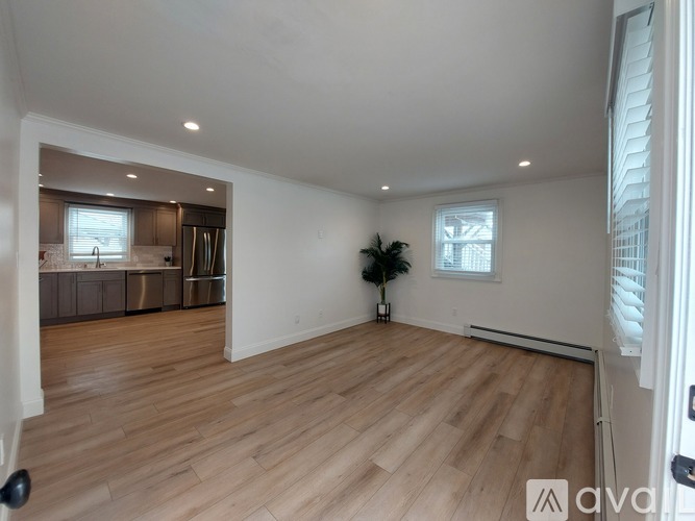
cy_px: 260
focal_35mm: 13
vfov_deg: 89.9
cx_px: 348
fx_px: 261
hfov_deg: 106.2
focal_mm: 1.74
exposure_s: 1/60
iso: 50
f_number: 2.2
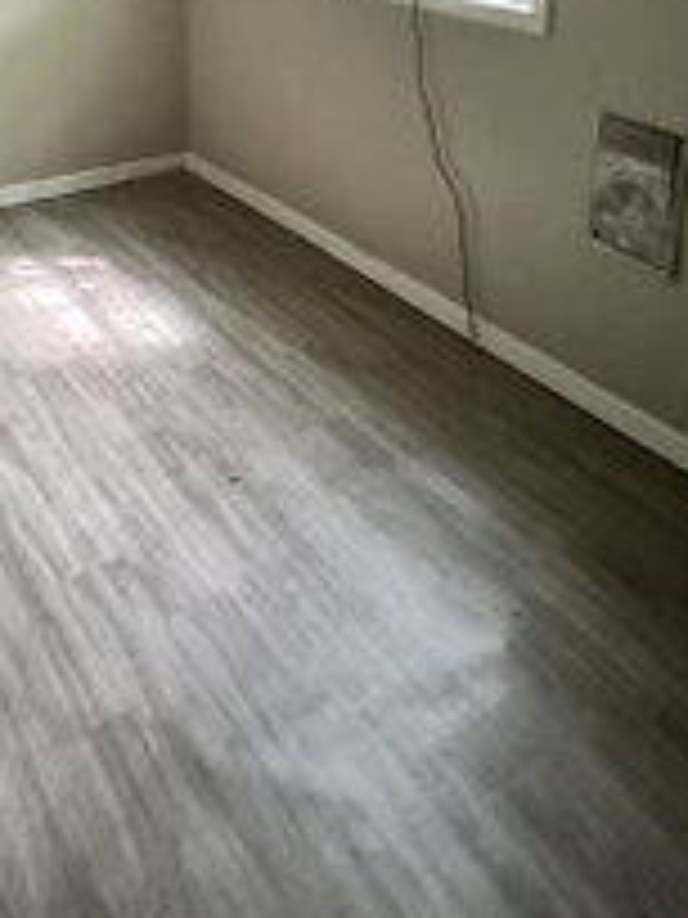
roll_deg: +0.7
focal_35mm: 33
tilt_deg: -5.8
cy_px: -32
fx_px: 875
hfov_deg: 40.8
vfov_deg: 45.3
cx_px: 121
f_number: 2.2
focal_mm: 2.22
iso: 1250
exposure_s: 1/60
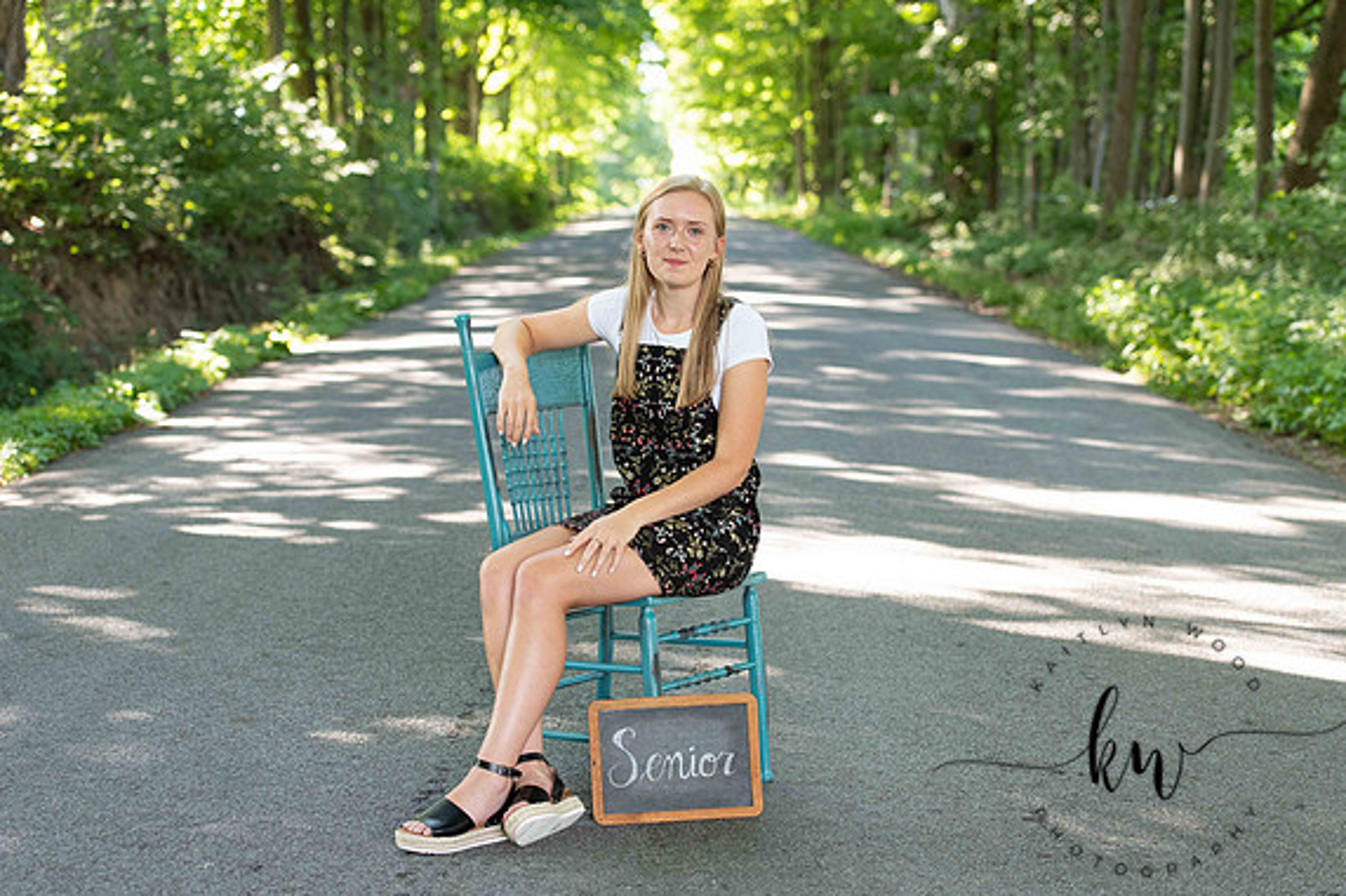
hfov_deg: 28.5
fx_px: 2654
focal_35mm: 71
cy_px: 443
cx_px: 675
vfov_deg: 19.2
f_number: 3.5
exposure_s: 1/200
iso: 640
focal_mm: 70
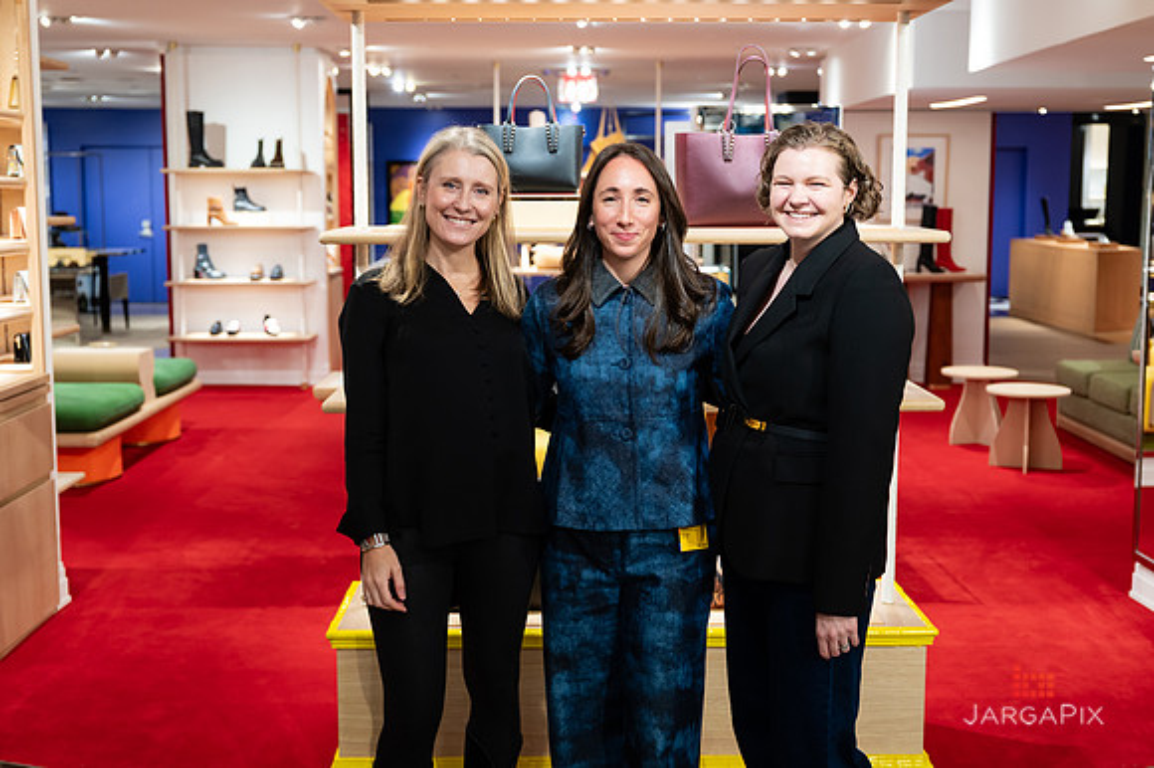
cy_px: 364
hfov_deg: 44.9
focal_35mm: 44
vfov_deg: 30.7
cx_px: 578
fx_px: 1397
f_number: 3.2
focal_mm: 41
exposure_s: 1/160
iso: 800
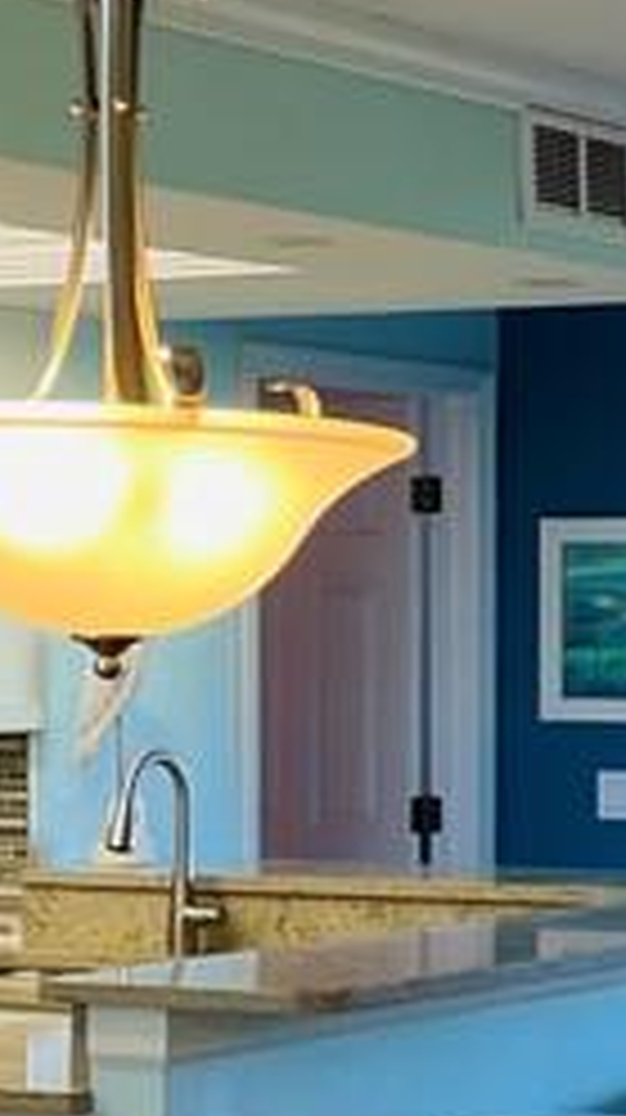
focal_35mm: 117
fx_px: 3462
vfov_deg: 18.3
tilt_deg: +0.2
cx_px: 1036
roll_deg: +0.4
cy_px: 608
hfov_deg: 9.9
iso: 64
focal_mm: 4.2
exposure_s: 1/60
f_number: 1.6
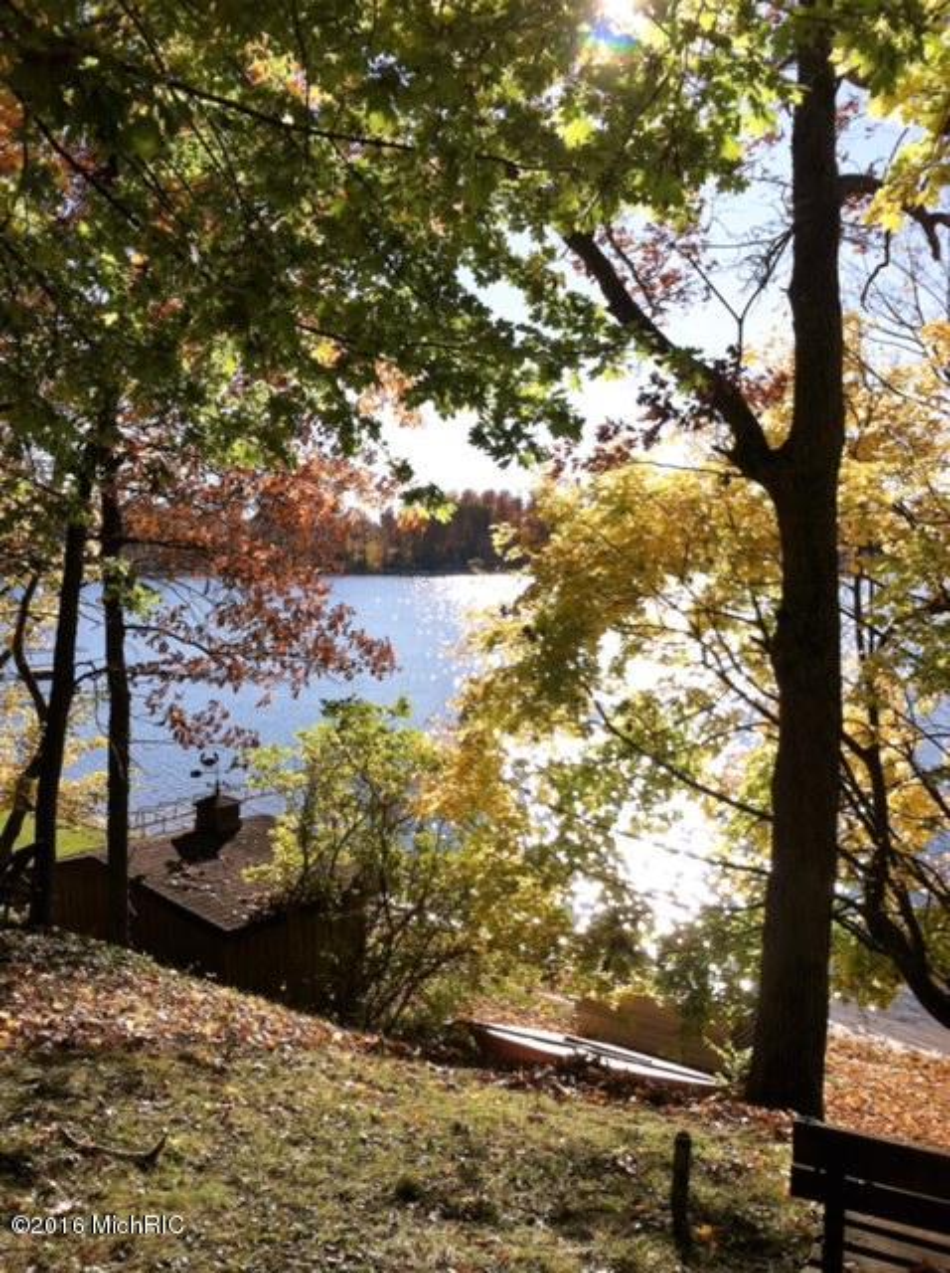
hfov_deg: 40.6
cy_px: 636
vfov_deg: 52.7
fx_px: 1284
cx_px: 475
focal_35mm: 35
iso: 80
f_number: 2.8
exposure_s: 1/1071
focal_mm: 3.85
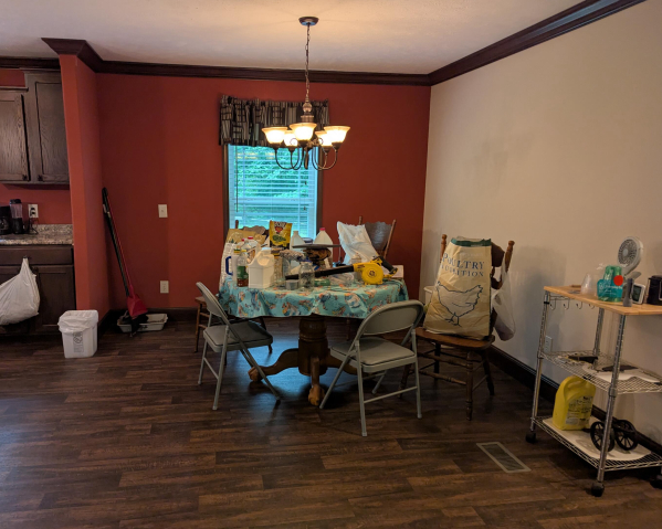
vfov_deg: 54.9
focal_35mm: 26
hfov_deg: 65.9
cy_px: 274
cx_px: 300
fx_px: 509
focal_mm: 6.81
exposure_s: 1/30
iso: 86
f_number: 1.85
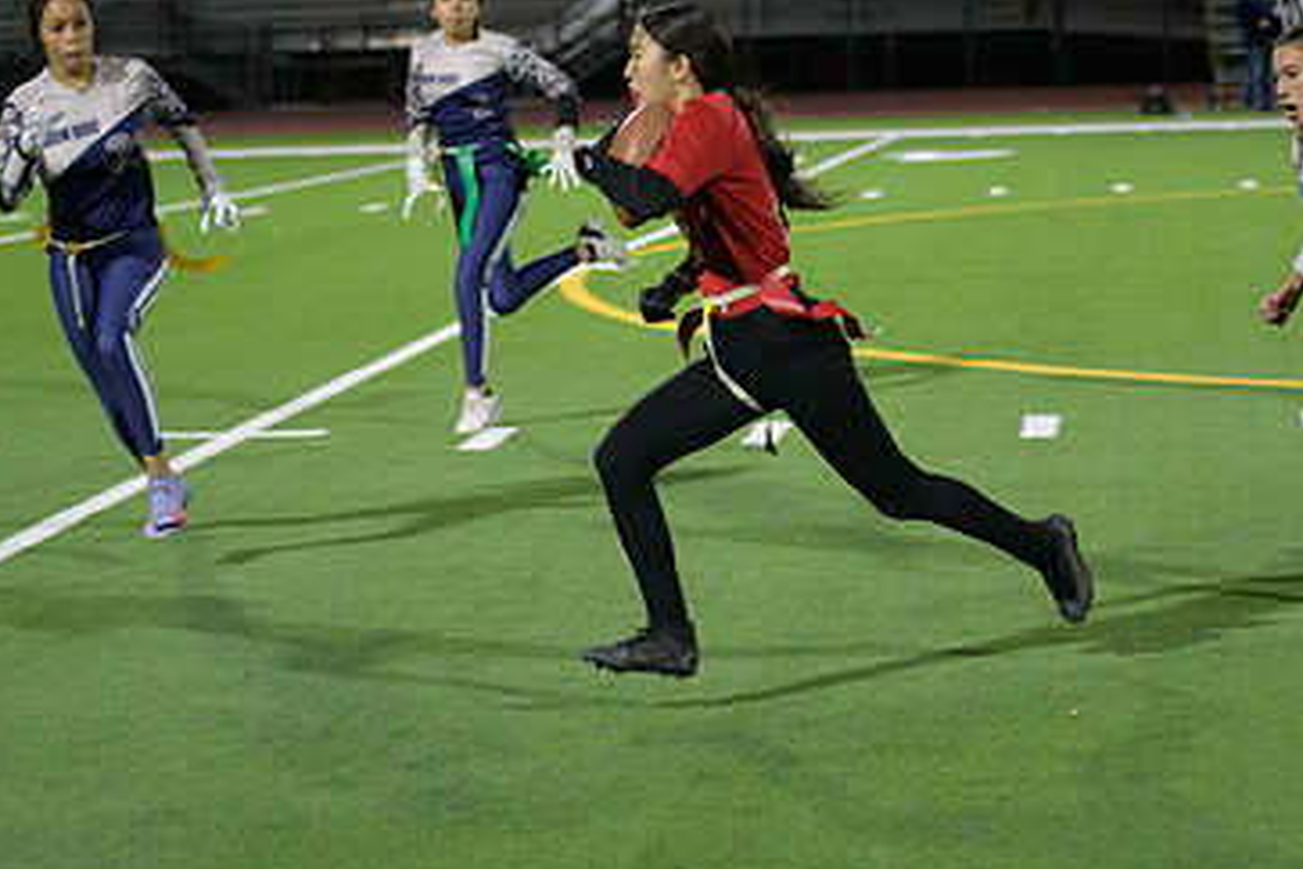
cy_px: 260
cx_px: 739
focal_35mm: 112
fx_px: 4053
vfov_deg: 12.2
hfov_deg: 18.3
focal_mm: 70
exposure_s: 1/640
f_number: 2.8
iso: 2800
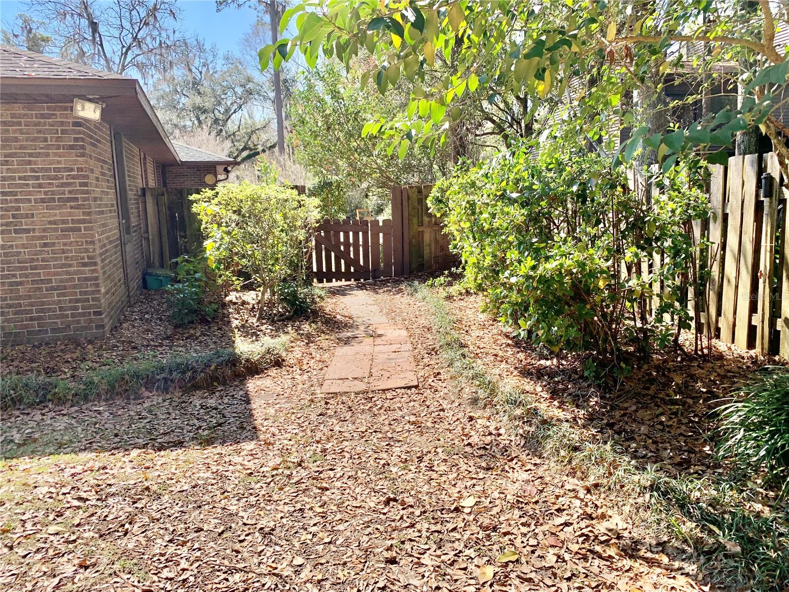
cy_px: 296
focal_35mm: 26
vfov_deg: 53.1
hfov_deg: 67.3
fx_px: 593
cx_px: 394
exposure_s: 1/972
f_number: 1.8
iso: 25
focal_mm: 4.25
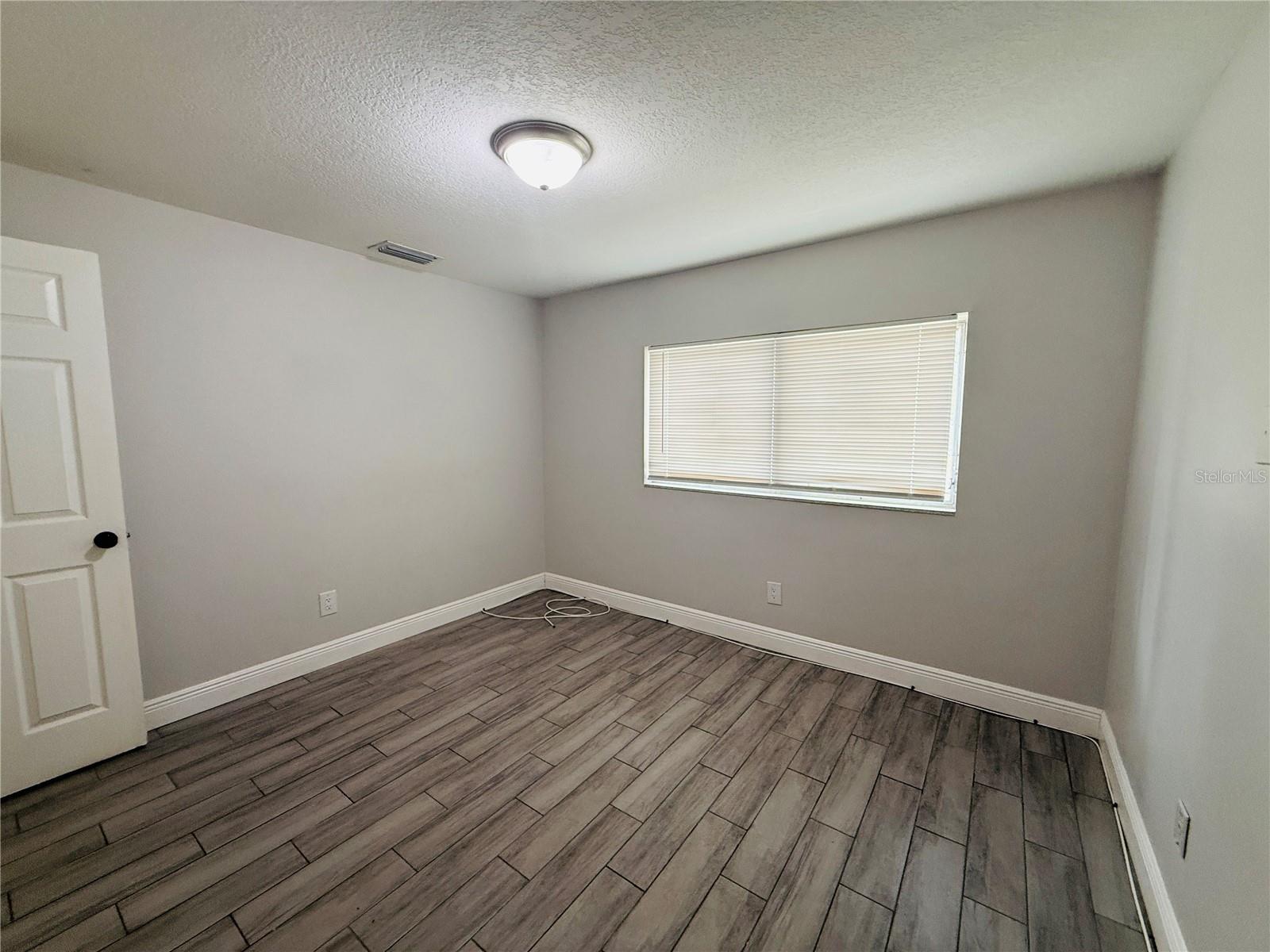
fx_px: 514
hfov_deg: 102.1
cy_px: 476
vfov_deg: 85.7
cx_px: 635
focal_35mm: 14
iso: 200
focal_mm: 2.22
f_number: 2.2
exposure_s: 1/60
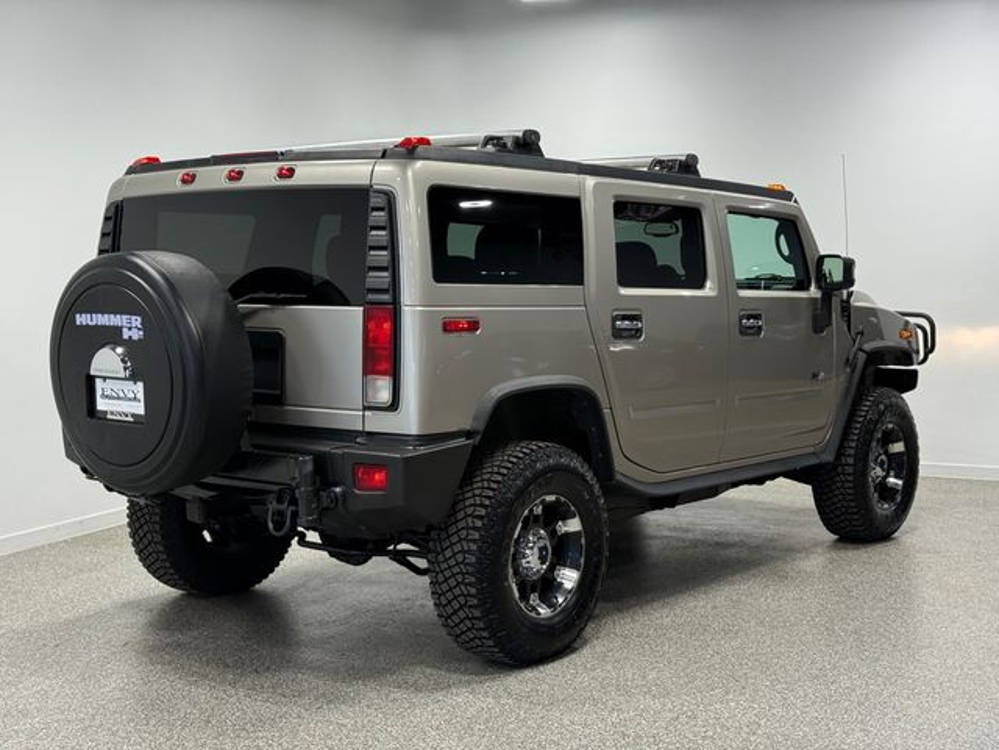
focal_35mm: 48
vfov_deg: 30.3
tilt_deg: -3.5
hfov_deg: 39.7
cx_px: 500
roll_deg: -0.3
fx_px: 1385
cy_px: 375
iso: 100
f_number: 1.78
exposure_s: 1/244
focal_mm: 6.76
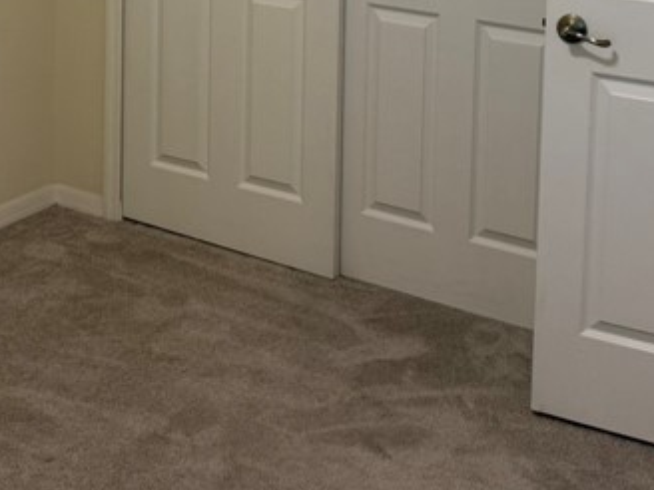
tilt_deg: -5.7
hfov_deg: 25.7
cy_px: -143
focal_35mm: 75
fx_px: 1417
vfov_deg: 18.3
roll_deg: -1.0
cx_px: 169
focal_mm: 6.76
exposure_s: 1/60
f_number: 1.78
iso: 125
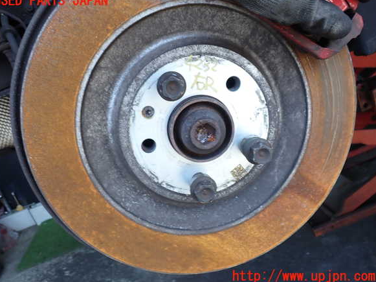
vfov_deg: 45.4
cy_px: 139
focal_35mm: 31
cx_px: 184
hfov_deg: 58.4
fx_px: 337
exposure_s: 1/60
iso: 100
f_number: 3.2
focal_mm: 5.4
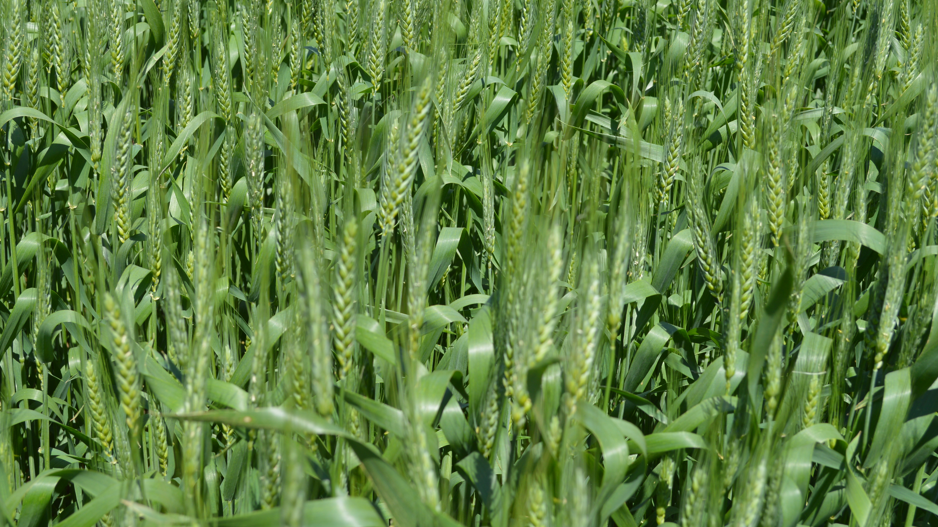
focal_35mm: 56
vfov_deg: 21.6
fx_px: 1381
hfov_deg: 37.5
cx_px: 465
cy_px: 251
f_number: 7.1
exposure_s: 1/200
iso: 100
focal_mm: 35
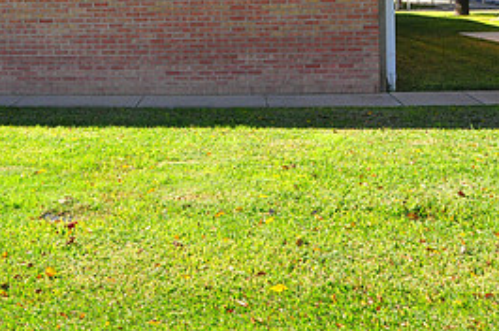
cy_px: -24
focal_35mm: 59
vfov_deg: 21.8
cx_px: 98
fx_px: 817
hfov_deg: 33.0
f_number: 9
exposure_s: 1/320
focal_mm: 18
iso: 800
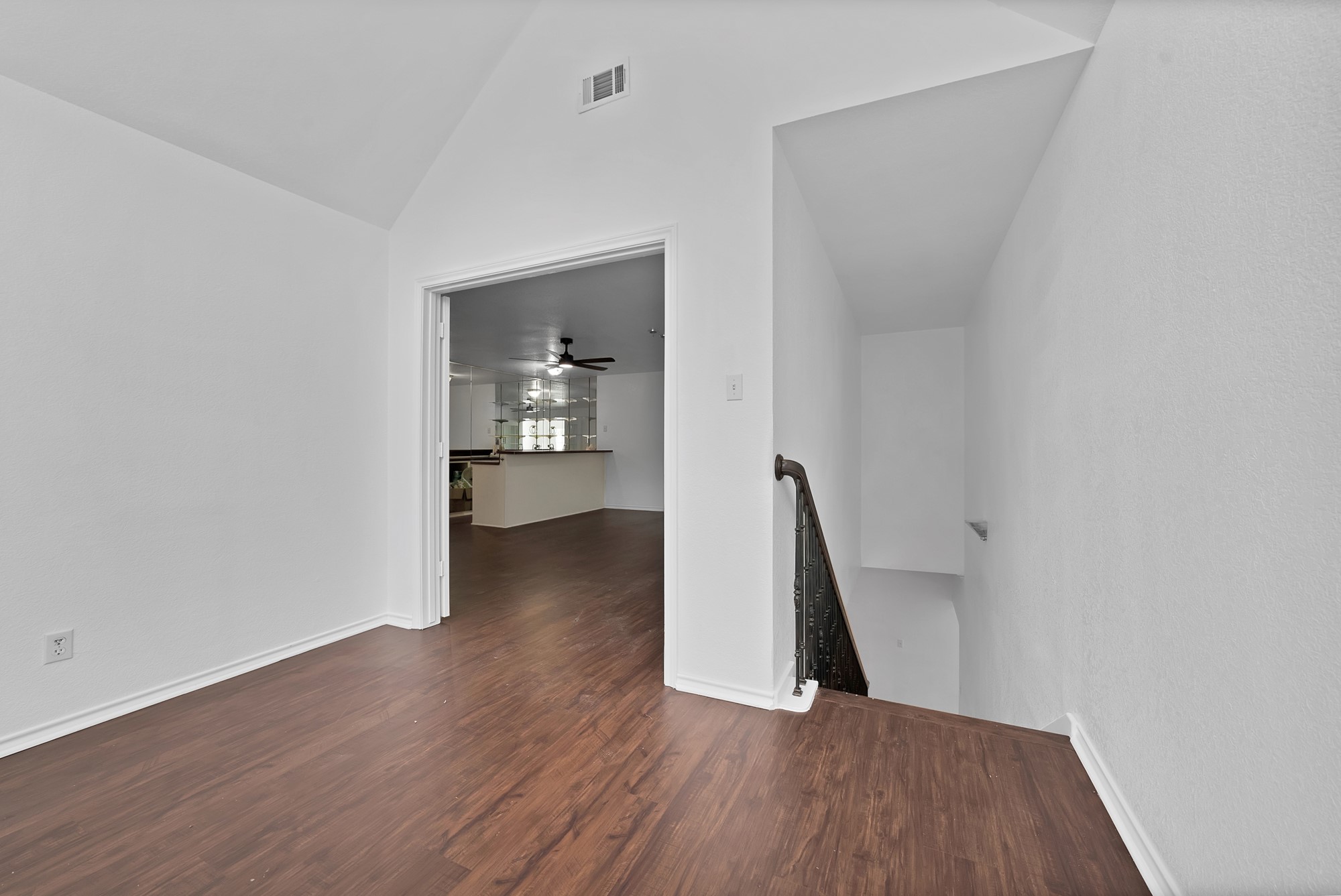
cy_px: 448
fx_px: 447
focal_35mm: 12
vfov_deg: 90.1
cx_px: 670
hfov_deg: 112.6
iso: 640
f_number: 9
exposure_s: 1/10
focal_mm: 12
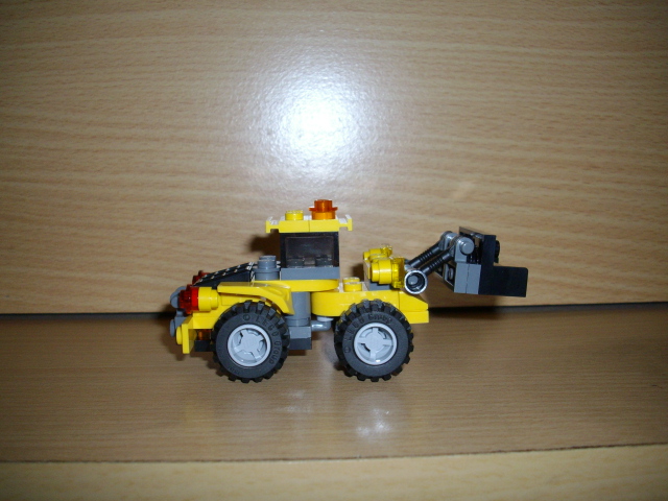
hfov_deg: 50.1
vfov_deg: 38.7
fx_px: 714
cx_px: 334
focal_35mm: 37
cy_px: 250
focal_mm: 6.2
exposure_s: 1/50
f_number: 2.8
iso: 160
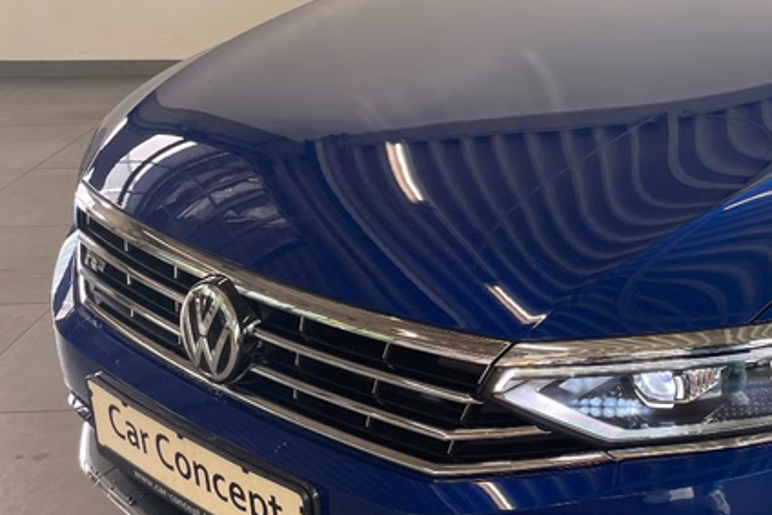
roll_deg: -0.9
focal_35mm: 51
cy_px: 226
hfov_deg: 36.1
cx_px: 716
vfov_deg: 26.5
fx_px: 1094
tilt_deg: -22.0
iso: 50
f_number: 1.6
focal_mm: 4.2
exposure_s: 1/100
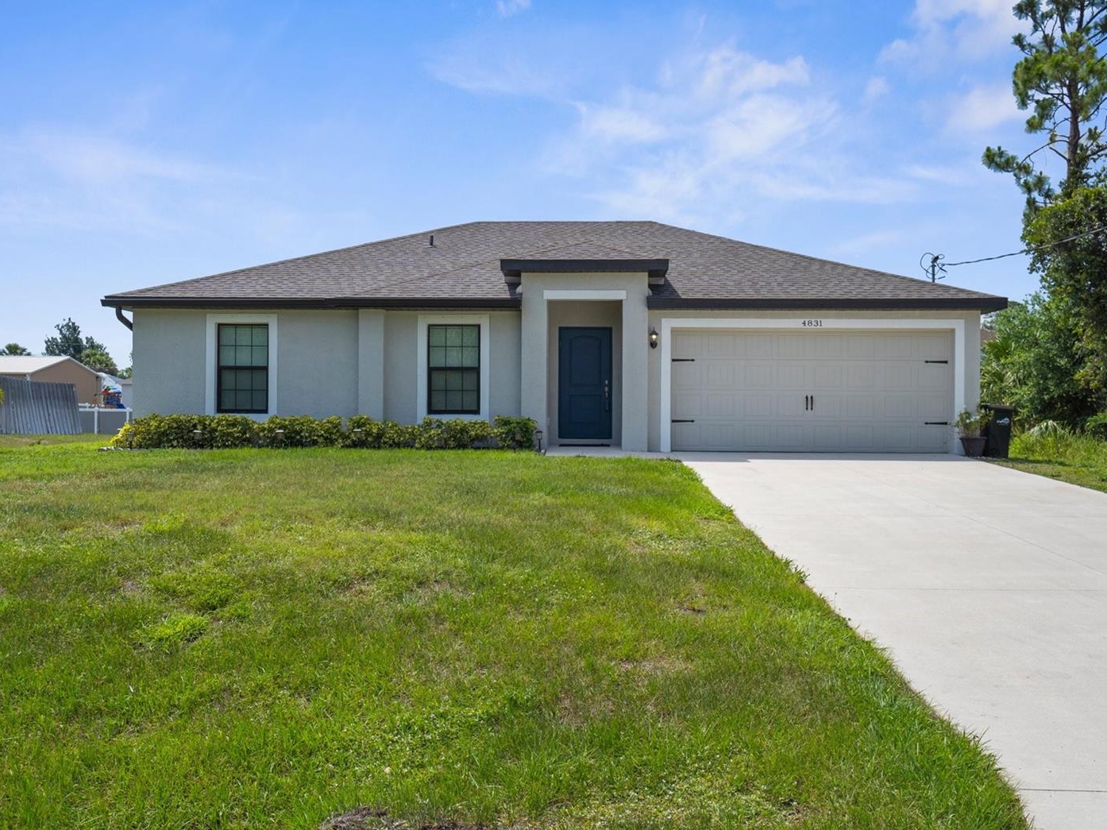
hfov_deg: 56.8
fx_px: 1023
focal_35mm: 32
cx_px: 581
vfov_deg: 44.1
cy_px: 411
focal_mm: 29
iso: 400
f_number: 8
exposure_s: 1/6400
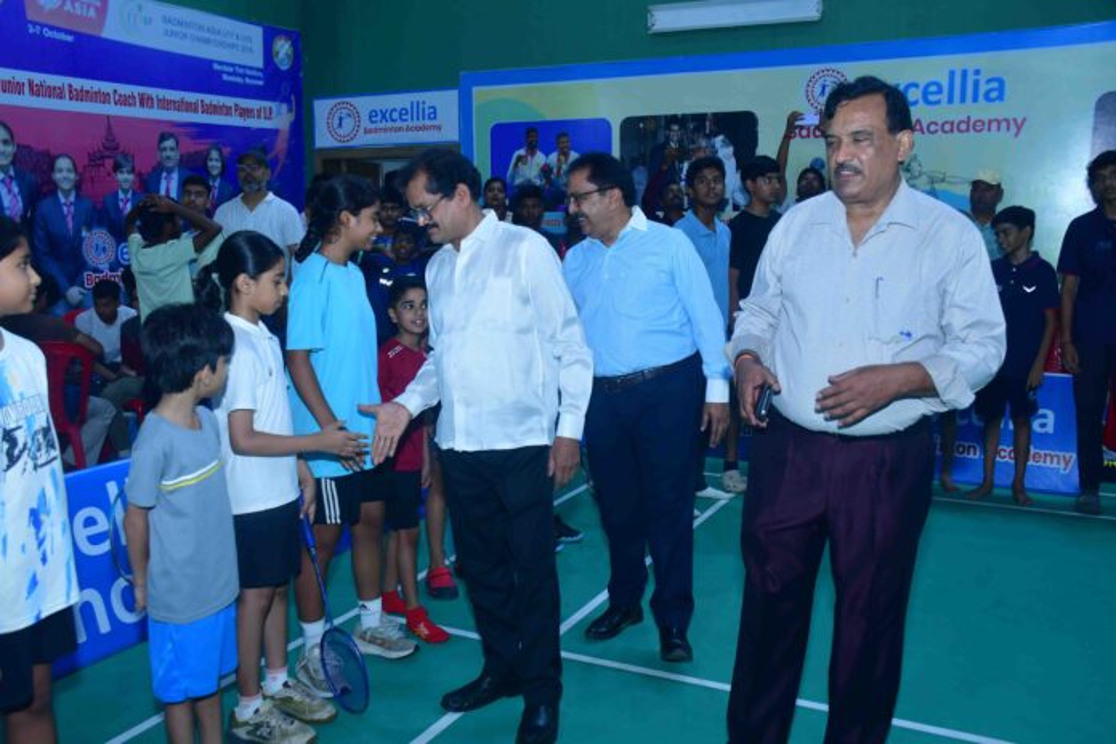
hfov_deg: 57.2
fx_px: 1023
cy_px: 372
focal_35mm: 33
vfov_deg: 40.0
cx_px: 558
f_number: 4.5
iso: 500
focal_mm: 22
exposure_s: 1/125
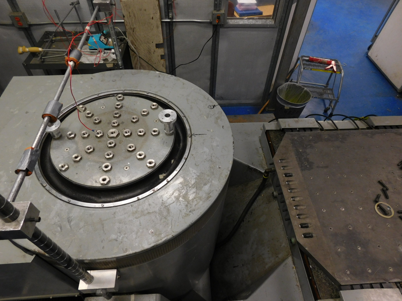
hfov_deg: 73.9
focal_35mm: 23
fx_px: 267
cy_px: 150
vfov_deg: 58.9
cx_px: 201
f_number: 3
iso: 140
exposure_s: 1/30
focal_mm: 4
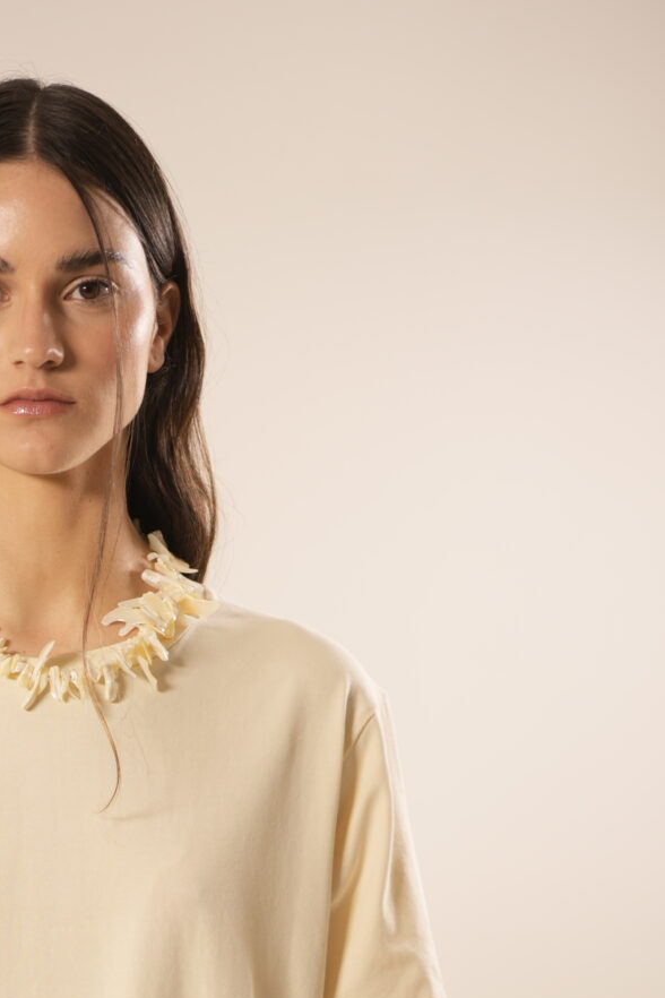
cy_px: 872
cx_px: 44
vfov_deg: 19.7
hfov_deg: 13.3
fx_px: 2826
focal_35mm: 102
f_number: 3.5
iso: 400
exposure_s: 1/50
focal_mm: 50
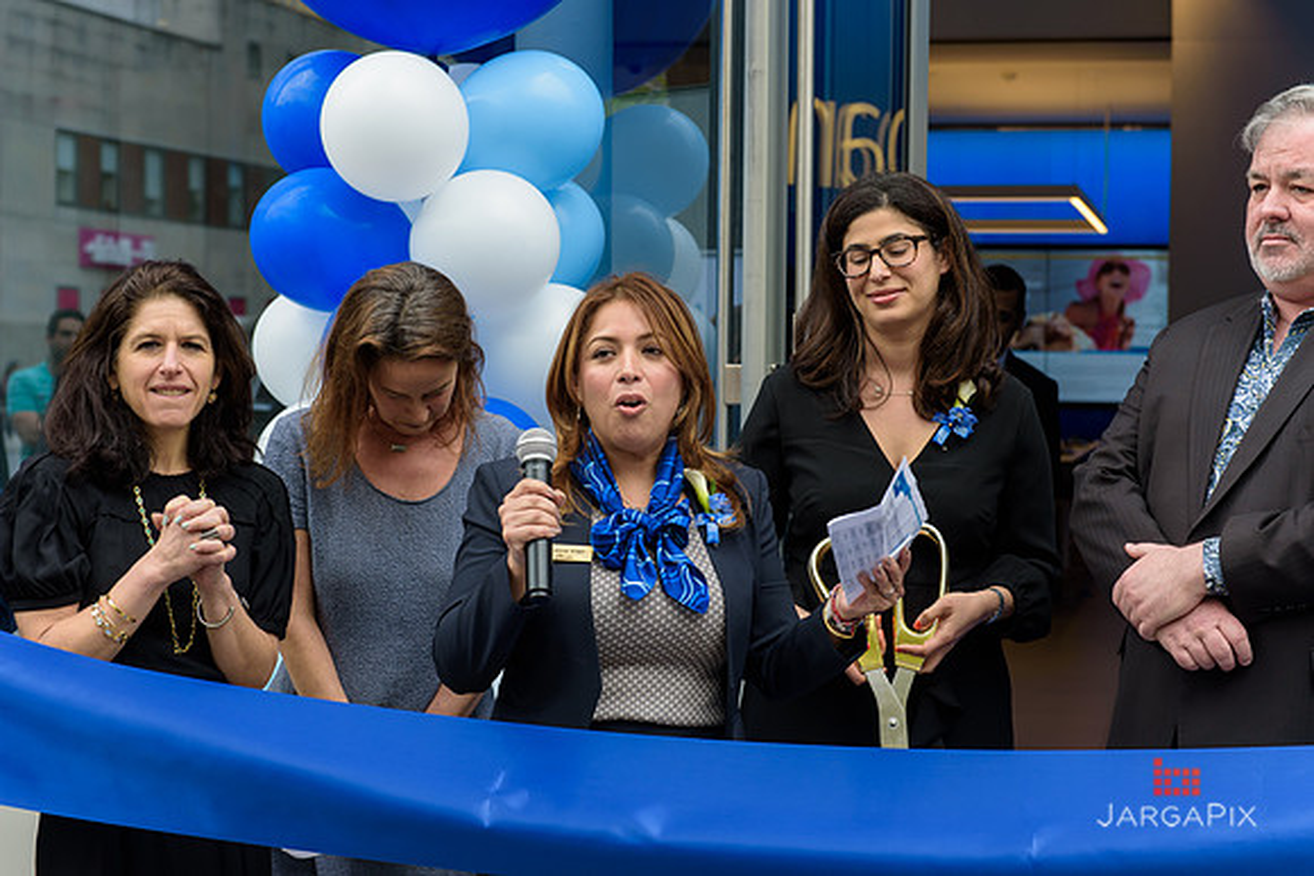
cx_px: 657
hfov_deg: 28.8
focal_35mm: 70
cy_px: 438
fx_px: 2555
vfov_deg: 19.5
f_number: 5
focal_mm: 70
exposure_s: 1/250
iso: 200
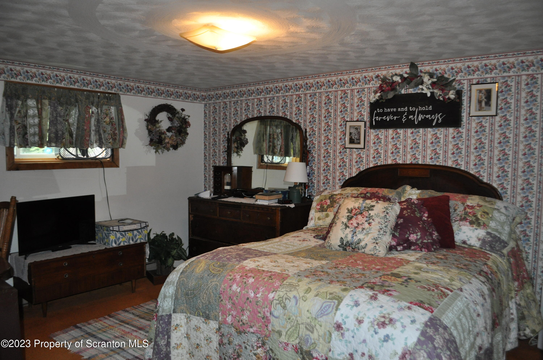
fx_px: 407
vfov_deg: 47.8
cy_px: 180
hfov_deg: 67.4
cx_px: 272
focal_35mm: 27
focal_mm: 18
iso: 800
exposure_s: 1/60
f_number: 3.5
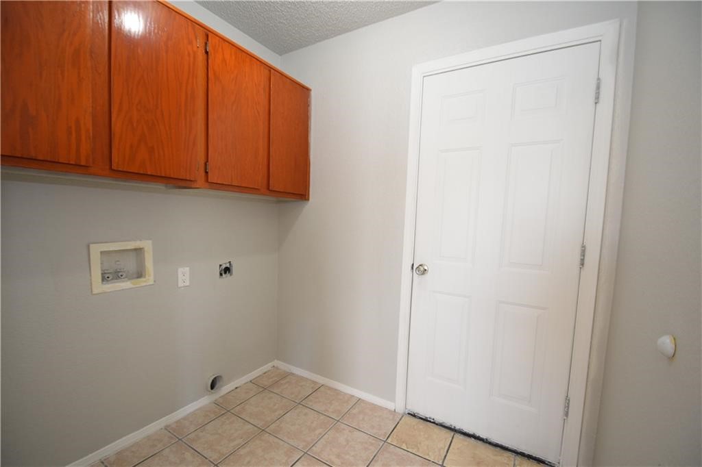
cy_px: 234
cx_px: 351
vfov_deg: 77.3
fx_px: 292
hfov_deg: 100.4
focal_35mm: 15
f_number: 4.5
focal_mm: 10
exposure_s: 1/80
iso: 800
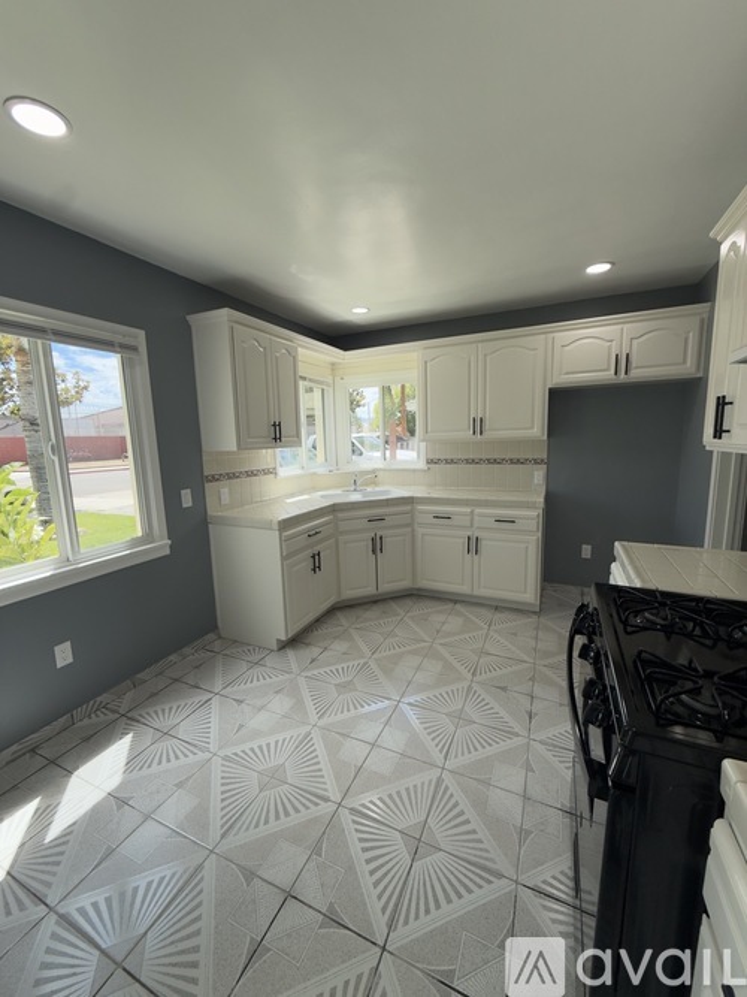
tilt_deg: -8.2
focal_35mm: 14
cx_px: 374
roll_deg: +2.1
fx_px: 403
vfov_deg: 102.1
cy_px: 498
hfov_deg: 85.7
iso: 64
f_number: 2.2
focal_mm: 2.22
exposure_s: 1/238
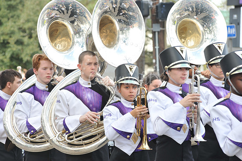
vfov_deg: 6.9
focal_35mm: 200
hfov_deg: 10.3
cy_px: 80
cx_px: 121
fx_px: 1344
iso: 250
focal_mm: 200
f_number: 9
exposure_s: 1/80
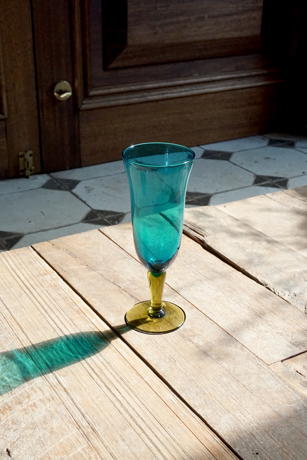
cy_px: 230
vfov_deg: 40.0
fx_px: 633
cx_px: 154
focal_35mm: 50
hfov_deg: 27.3
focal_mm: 33
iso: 2500
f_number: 10
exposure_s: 1/200
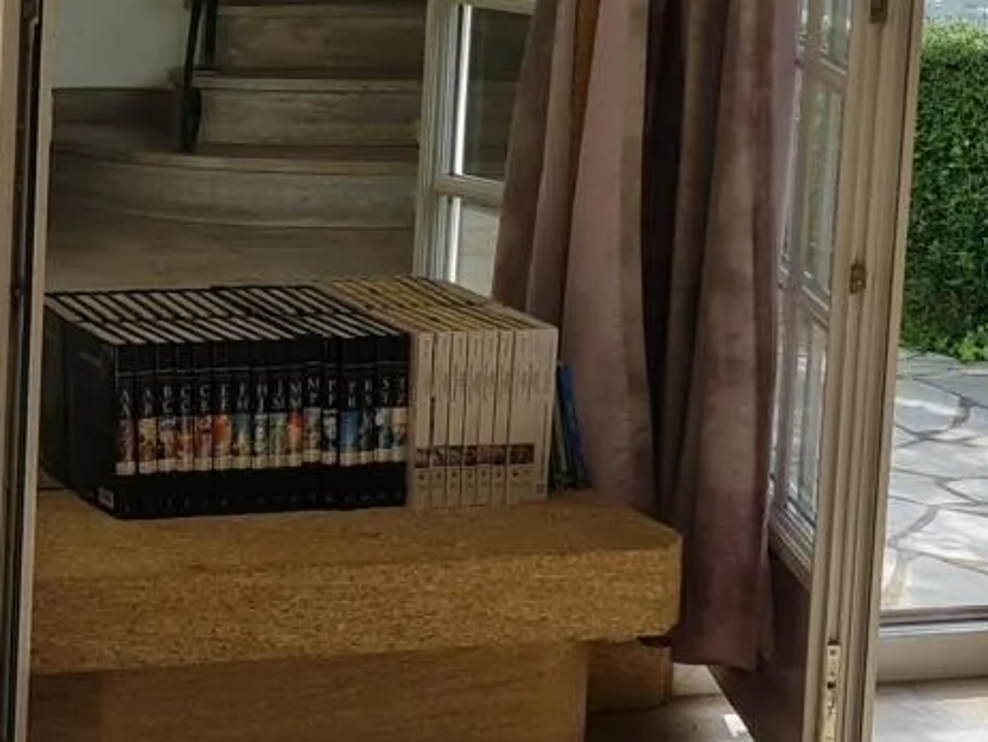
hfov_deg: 17.1
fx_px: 3084
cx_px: -302
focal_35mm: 108
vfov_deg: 13.5
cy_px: -2
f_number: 1.8
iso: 50
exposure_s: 1/1429
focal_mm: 5.4
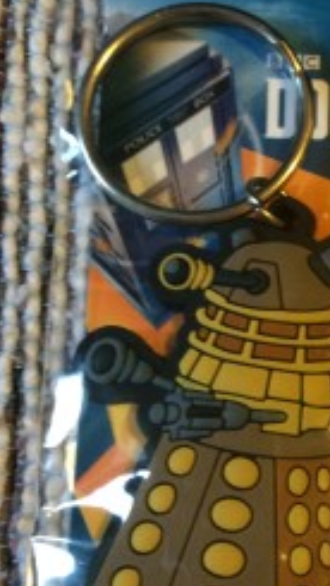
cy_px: 398
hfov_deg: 21.0
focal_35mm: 55
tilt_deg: -78.6
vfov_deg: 37.4
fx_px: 855
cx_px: 347
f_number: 2.2
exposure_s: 1/33
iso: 200
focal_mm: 4.15
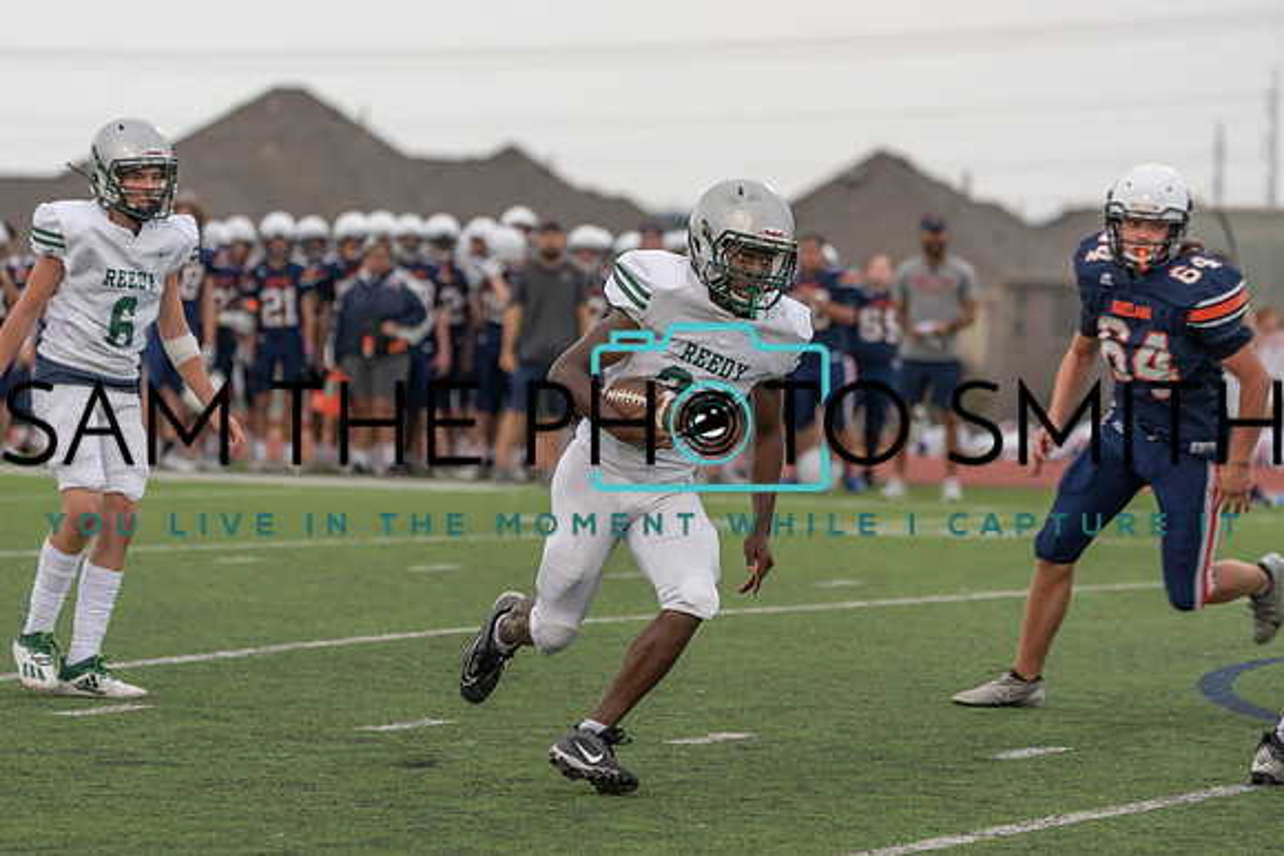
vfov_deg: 5.5
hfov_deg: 8.2
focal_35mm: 250
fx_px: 8918
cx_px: 642
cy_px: 428
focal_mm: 250
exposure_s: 1/500
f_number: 5.6
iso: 800
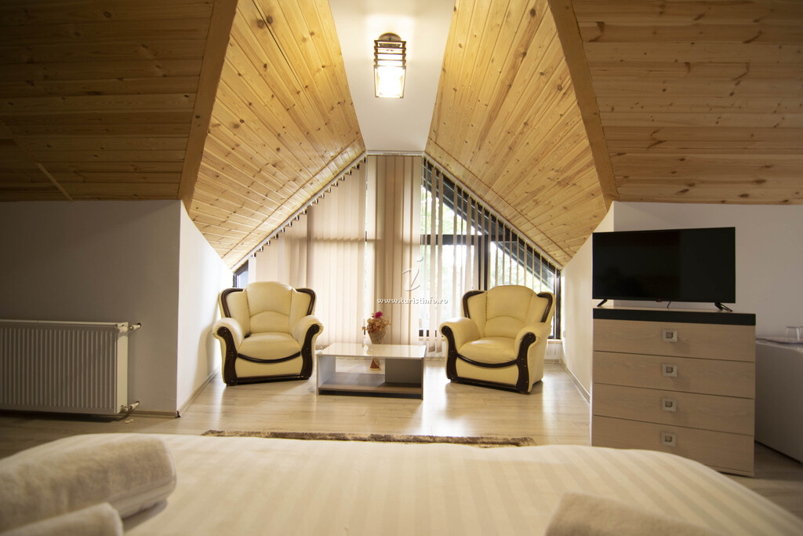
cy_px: 268
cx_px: 402
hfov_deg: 95.0
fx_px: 368
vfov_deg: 72.1
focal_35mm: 16
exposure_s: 1/10
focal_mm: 11
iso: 100
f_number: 2.8
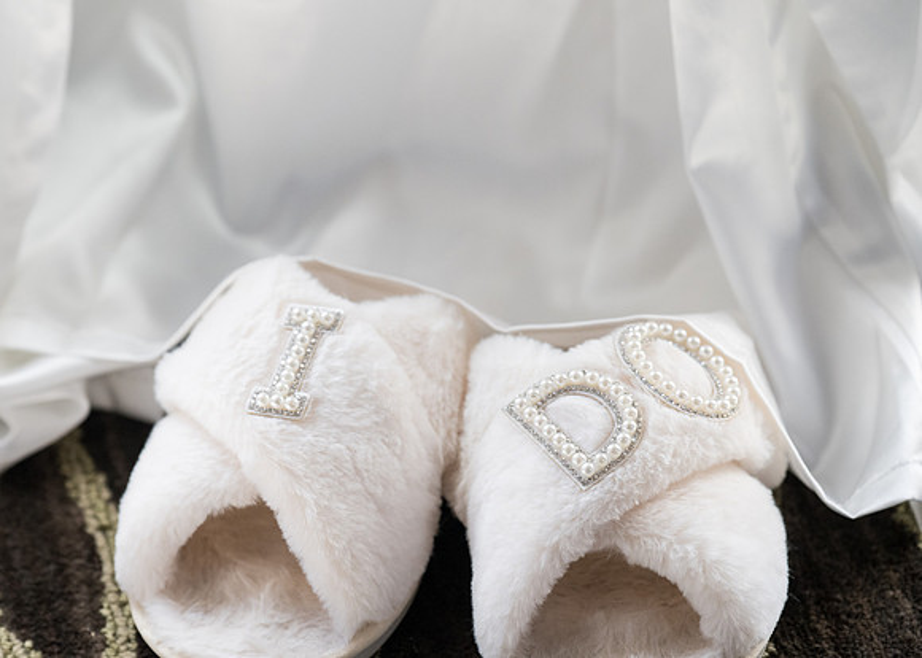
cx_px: 367
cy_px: 311
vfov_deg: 7.8
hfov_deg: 10.9
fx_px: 4849
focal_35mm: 185
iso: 1000
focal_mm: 150
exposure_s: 1/320
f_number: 4
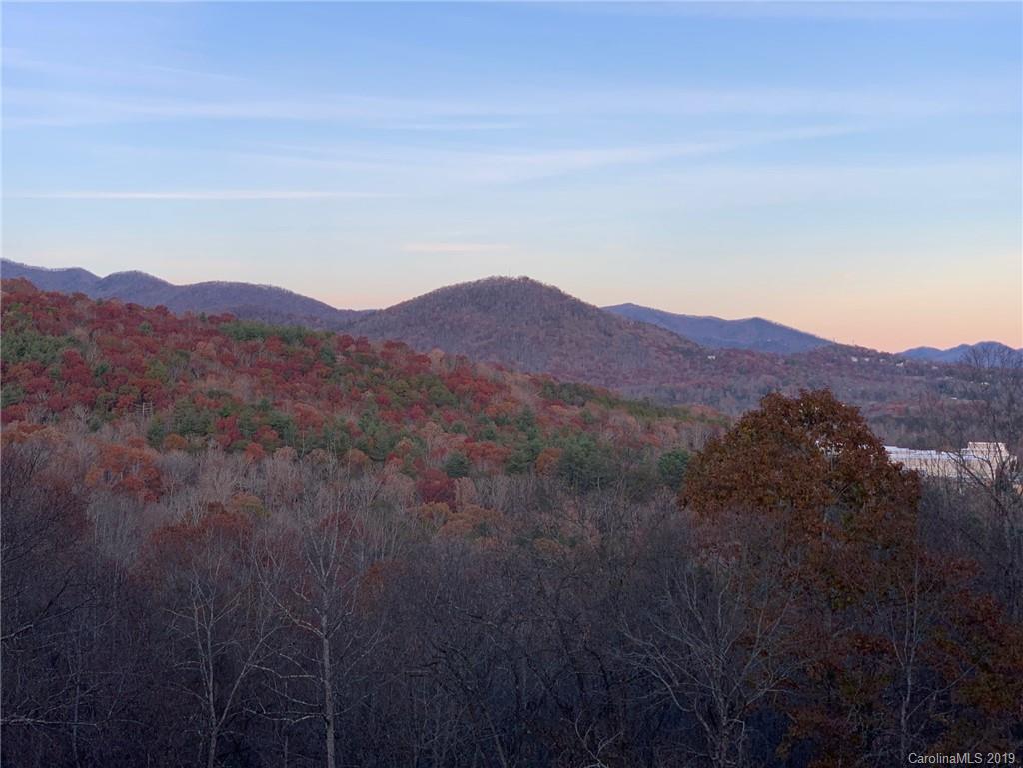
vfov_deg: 28.0
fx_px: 1537
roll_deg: +0.8
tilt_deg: -0.9
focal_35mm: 52
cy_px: 384
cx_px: 512
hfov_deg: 36.8
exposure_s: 1/146
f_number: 2.4
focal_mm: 6
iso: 16
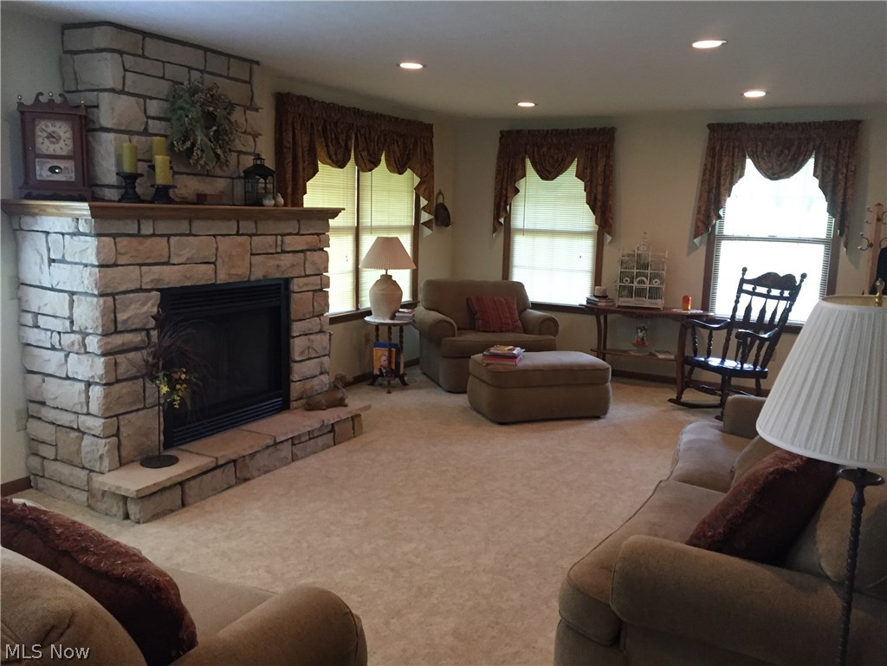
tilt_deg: -8.9
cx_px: 444
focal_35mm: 29
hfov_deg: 61.7
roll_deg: -2.0
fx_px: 743
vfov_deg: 48.2
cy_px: 333
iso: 160
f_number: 2.2
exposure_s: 1/30
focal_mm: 4.15
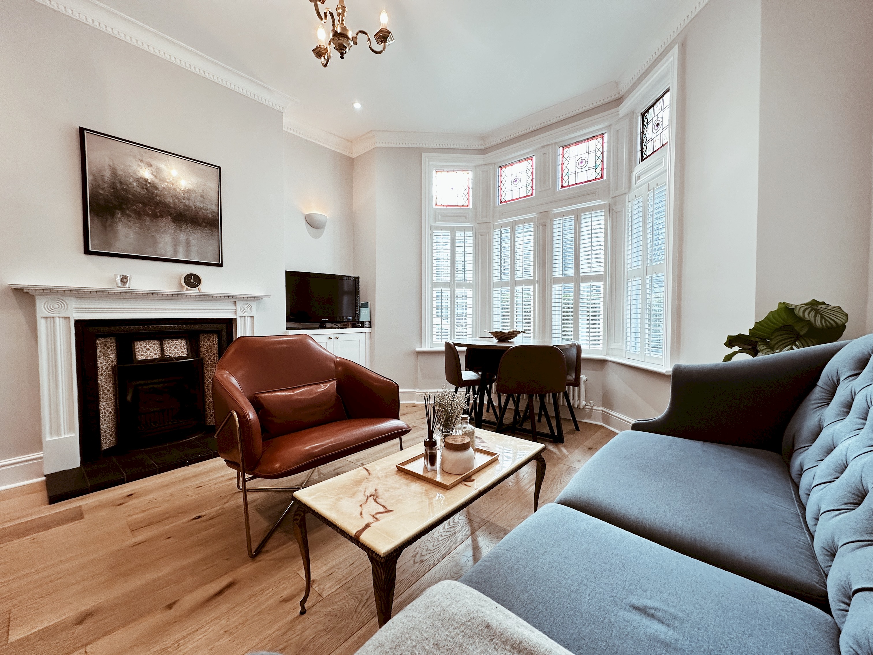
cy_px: 328
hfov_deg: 102.1
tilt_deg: -1.4
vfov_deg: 85.7
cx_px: 436
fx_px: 353
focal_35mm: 14
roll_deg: +0.1
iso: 160
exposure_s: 1/100
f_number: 2.2
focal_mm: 2.22
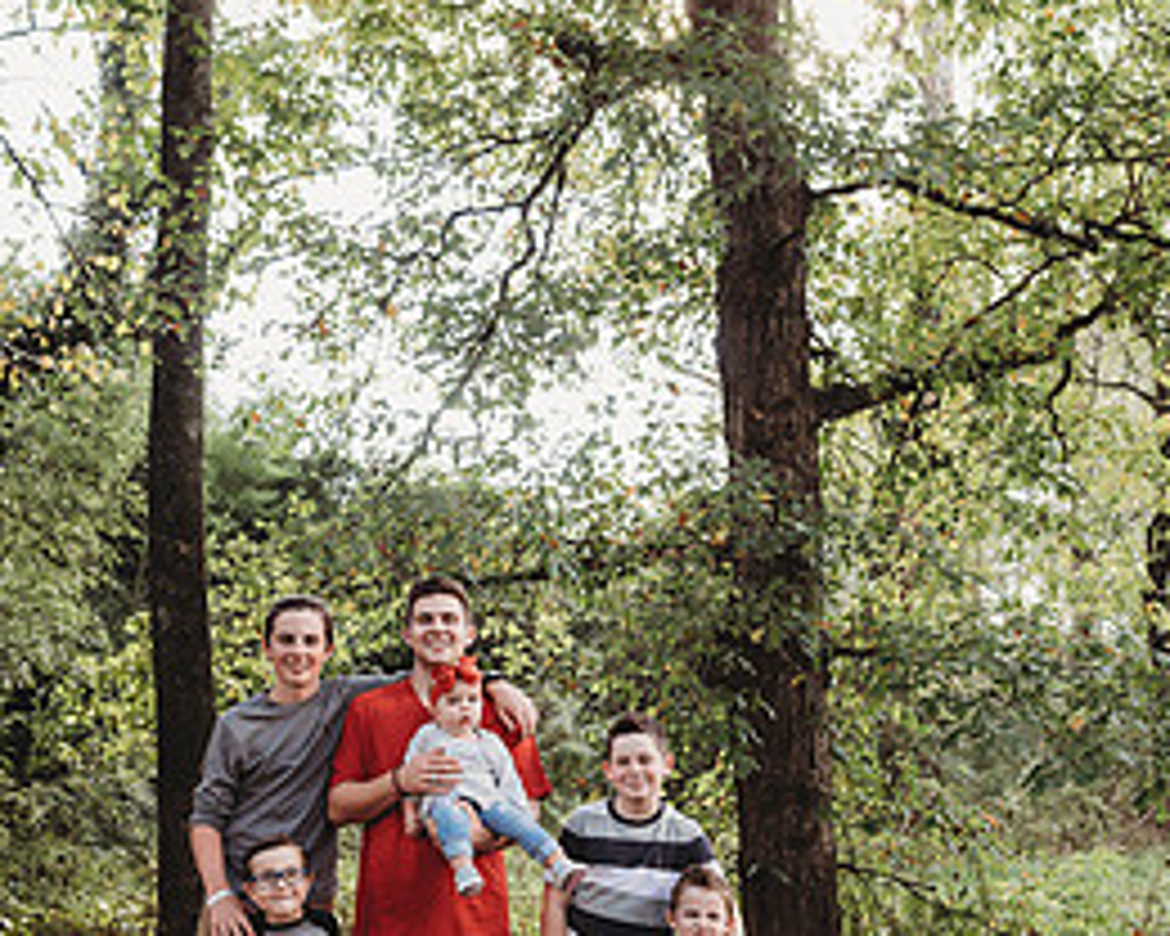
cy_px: 693
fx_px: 1350
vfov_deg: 37.4
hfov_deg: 46.8
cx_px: 526
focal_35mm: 39
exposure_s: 1/250
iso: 500
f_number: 3.2
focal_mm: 24
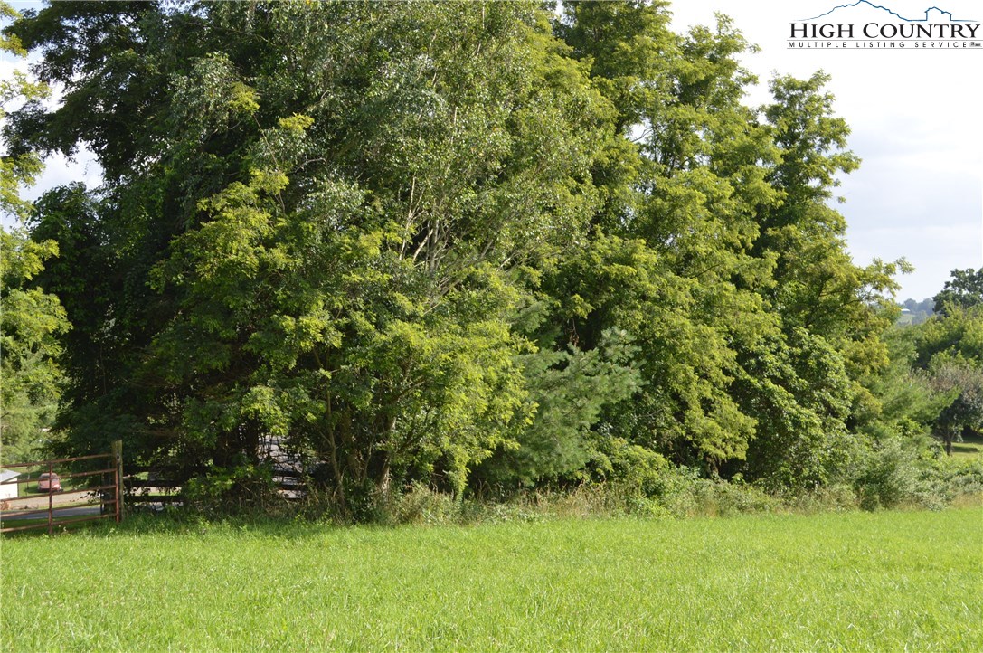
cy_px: 326
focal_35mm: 51
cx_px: 492
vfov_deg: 26.4
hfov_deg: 38.9
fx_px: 1391
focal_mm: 34
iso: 100
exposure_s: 1/160
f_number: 6.3
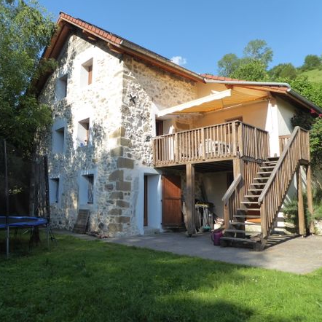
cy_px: 160
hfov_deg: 53.4
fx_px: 316
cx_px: 118
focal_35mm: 30
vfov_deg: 54.0
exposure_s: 1/500
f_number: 3.3
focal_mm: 4.3
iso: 125
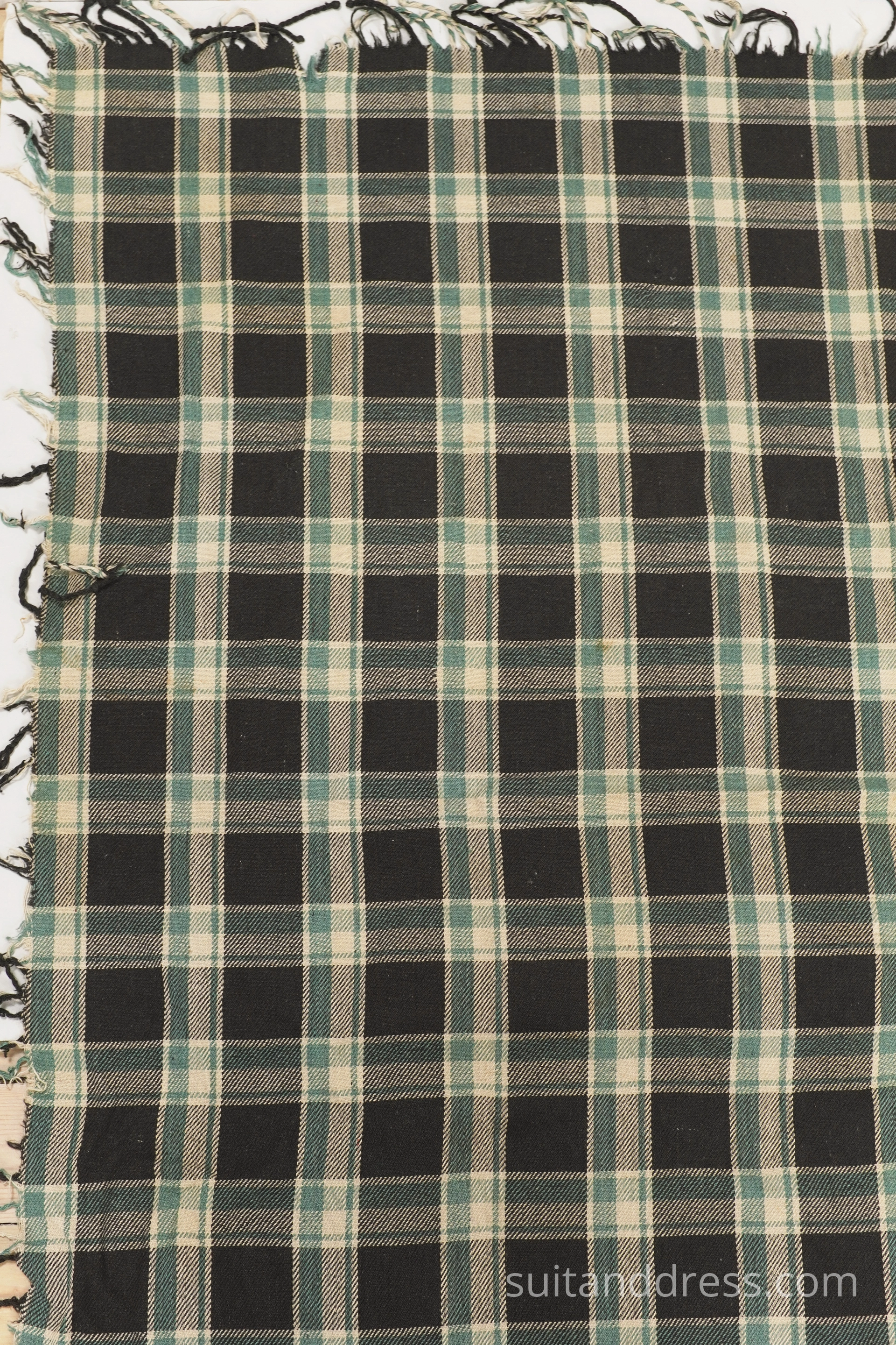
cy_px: 672
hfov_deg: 28.1
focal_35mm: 48
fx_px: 1792
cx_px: 448
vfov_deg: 41.1
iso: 320
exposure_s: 1/40
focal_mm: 32
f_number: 5.6
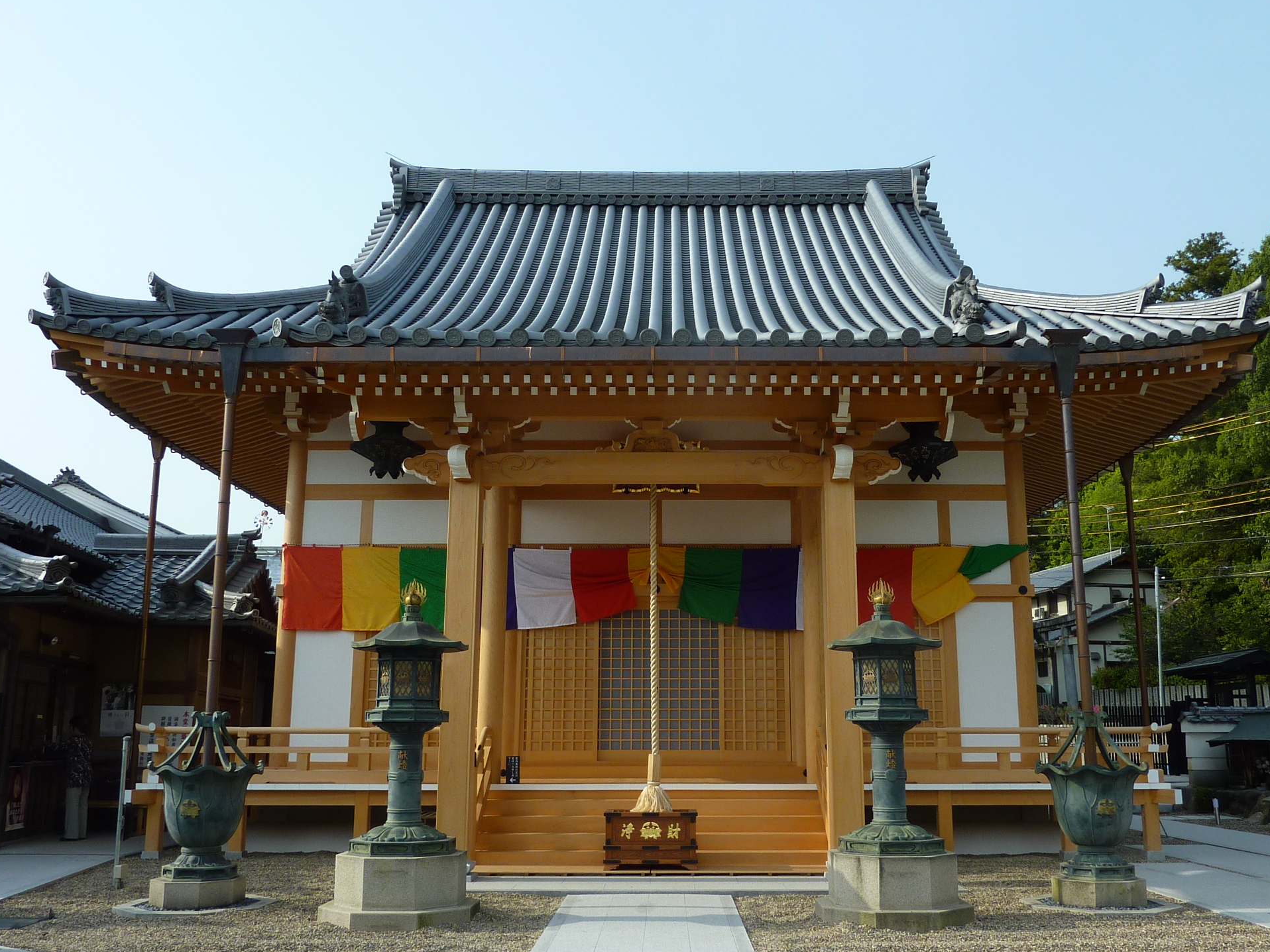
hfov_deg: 58.3
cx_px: 672
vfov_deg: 45.4
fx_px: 1137
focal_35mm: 31
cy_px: 480
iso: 80
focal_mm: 4.1
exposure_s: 1/500
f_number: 4
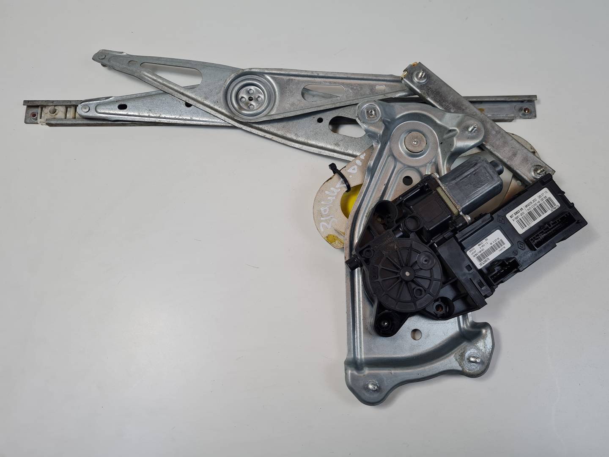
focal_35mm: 26
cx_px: 304
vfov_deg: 53.1
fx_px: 457
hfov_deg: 67.3
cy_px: 228
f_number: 1.8
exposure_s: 1/263
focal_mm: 5.4
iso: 50
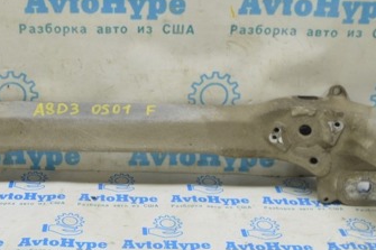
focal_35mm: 63
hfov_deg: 31.5
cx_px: 108
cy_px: 70
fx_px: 658
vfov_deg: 21.4
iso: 400
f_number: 5.6
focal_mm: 22
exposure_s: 1/20
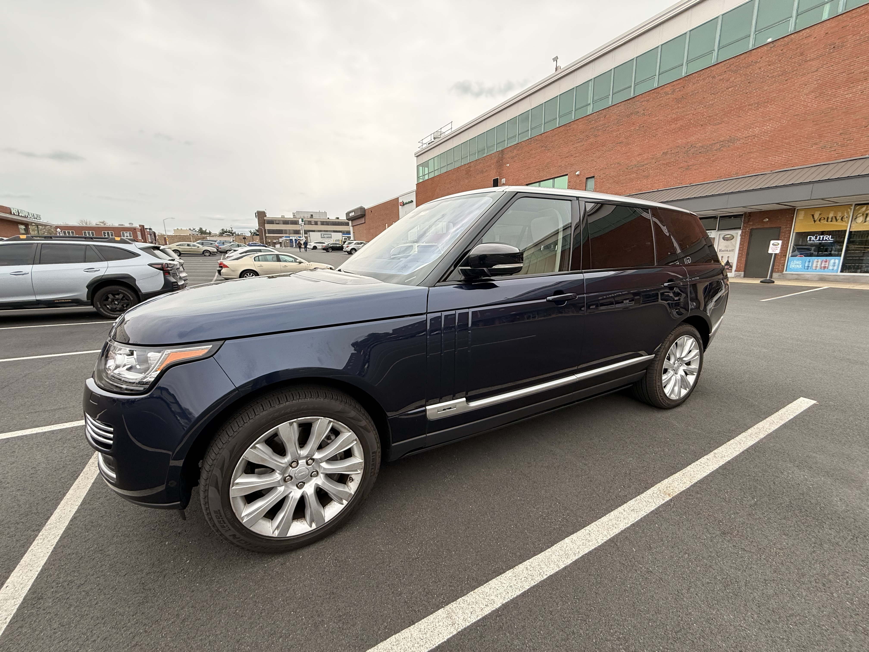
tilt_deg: -10.2
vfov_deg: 85.7
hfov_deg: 102.1
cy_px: 326
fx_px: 351
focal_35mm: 14
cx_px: 434
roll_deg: -0.1
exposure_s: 1/1087
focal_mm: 2.22
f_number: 2.2
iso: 64
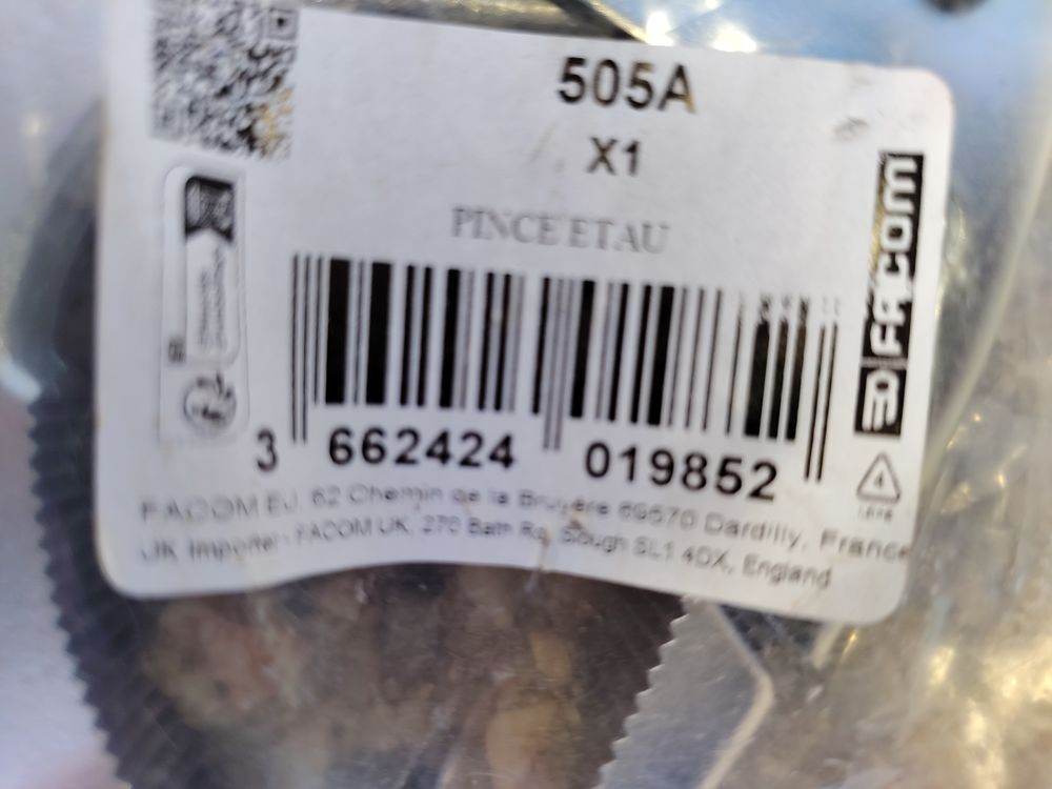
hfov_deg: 71.6
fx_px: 729
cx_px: 526
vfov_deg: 56.8
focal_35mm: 24
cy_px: 394
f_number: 1.75
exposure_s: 1/100
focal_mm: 5.25
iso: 108
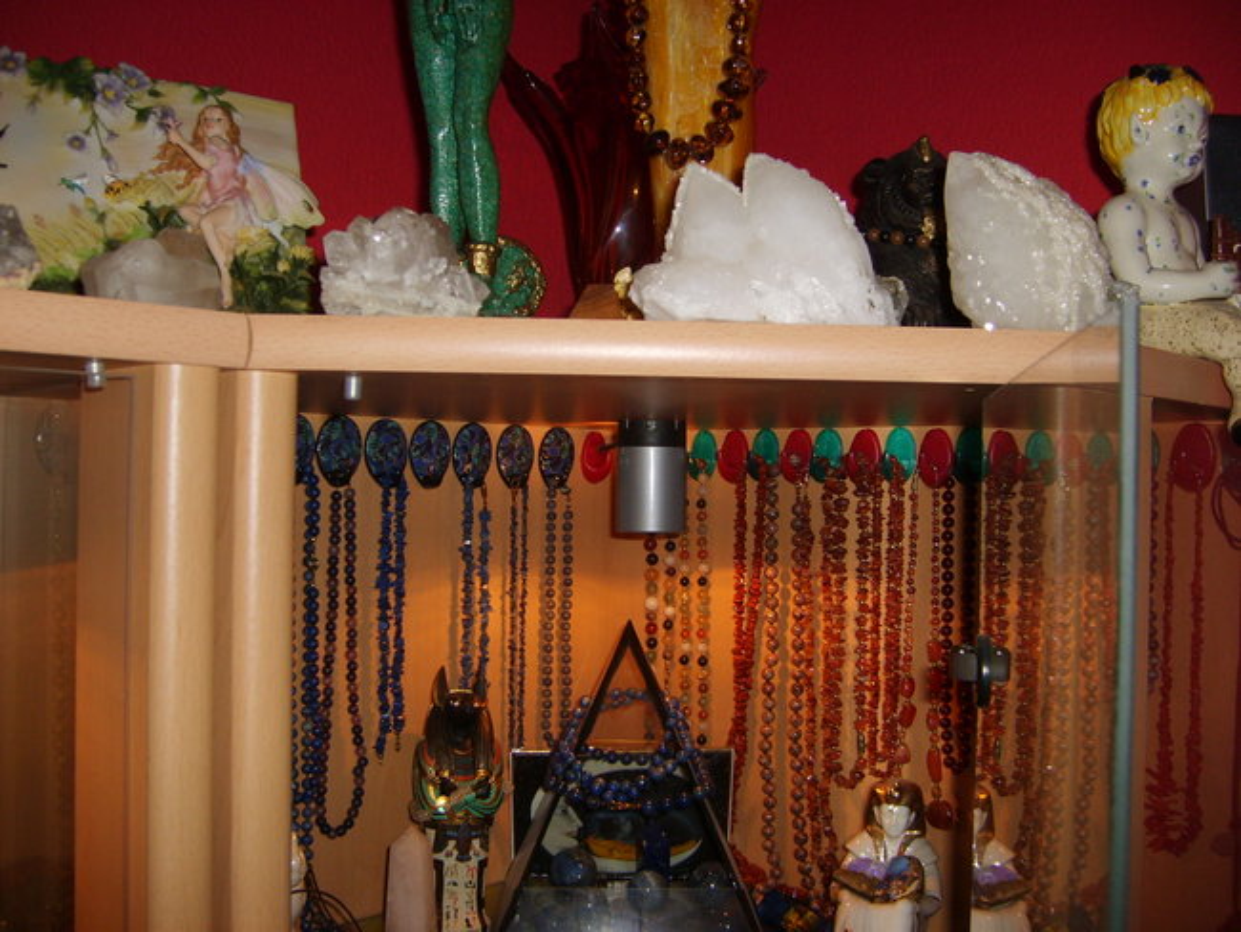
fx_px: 1255
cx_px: 620
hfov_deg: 52.6
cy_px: 466
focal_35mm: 35
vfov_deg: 40.7
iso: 100
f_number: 2.8
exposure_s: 1/45
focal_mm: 5.8
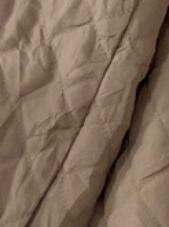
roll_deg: -0.4
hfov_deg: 8.4
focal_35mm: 158
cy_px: -4
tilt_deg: +6.5
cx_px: 430
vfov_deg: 12.4
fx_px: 1033
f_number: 1.8
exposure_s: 1/42
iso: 500
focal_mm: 4.25
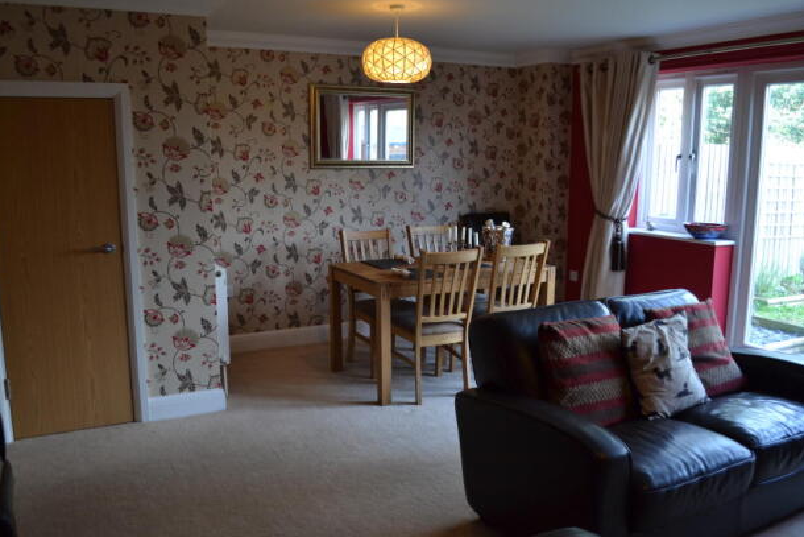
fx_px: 648
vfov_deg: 45.0
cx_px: 421
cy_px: 266
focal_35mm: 29
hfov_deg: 63.6
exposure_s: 1/60
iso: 560
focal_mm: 18
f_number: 3.5
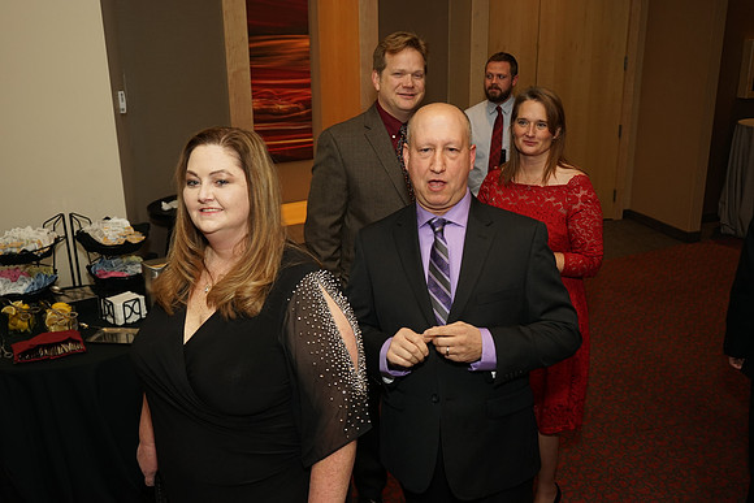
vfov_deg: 38.9
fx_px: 712
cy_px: 252
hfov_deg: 55.8
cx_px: 377
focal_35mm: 34
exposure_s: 1/80
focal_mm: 34
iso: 640
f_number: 4.5
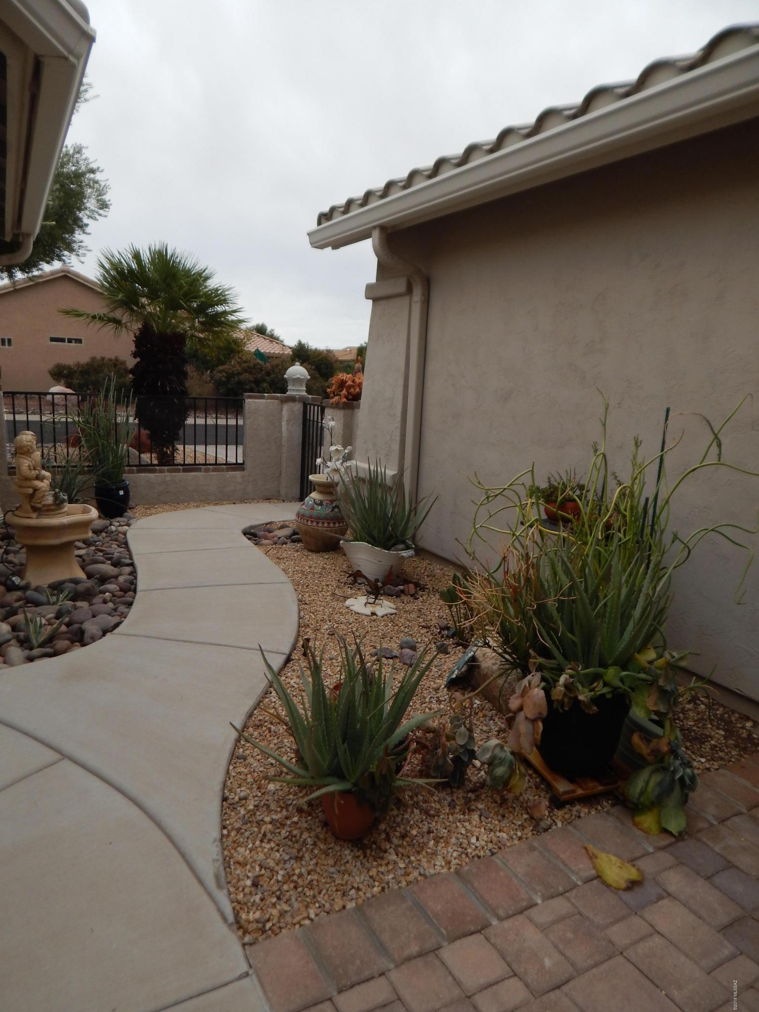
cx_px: 380
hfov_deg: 58.9
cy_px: 506
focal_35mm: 23
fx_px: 672
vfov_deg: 73.9
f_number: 3
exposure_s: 1/500
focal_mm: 4
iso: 125
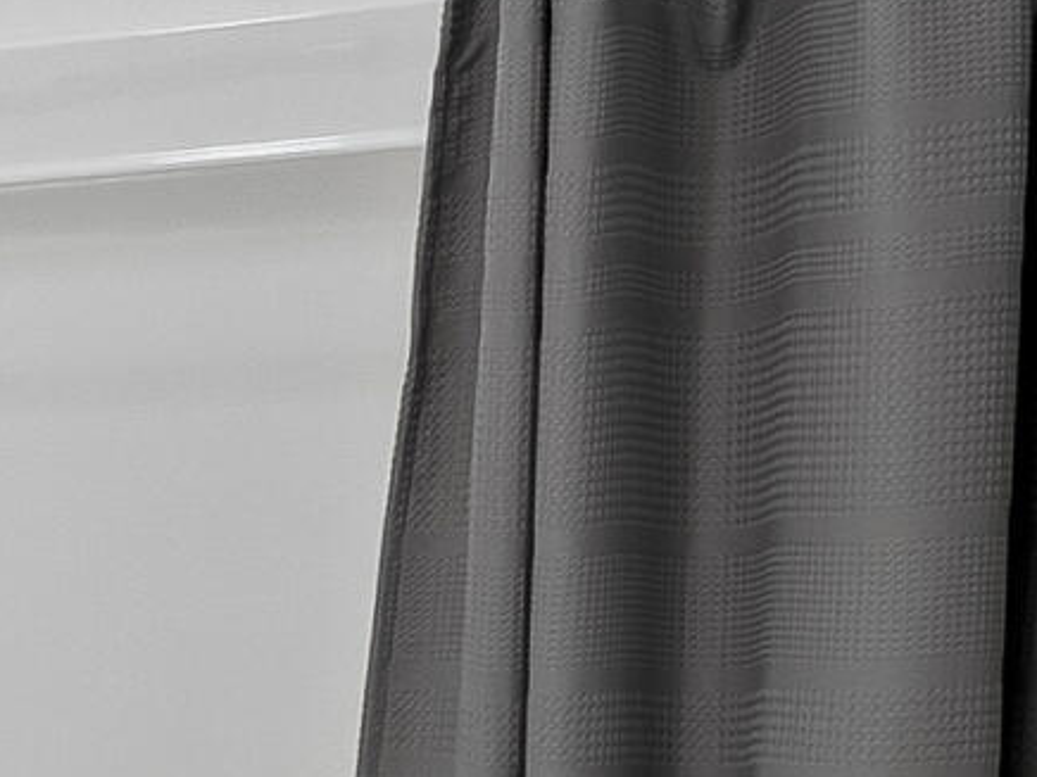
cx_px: -2088
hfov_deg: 11.2
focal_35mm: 106
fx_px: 3175
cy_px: 751
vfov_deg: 13.8
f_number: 8
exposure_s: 1/10
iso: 400
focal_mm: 16
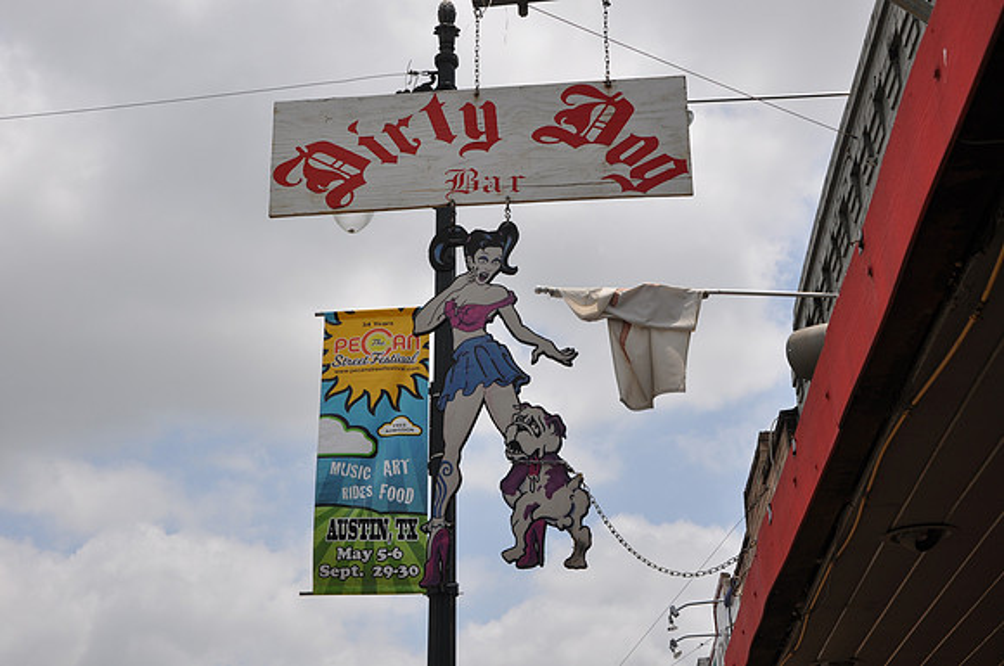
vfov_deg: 25.7
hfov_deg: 37.9
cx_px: 502
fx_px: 1462
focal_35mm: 52
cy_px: 333
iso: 200
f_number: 10
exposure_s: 1/400
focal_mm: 35
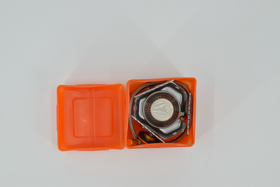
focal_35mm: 82
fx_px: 642
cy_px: 94
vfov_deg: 16.6
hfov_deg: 24.6
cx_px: 140
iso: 400
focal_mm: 55
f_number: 8
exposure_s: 1/200
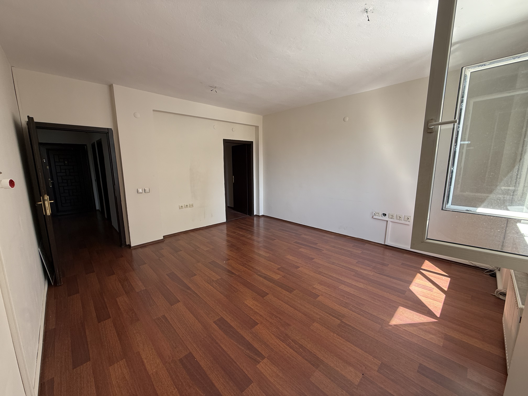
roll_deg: -0.3
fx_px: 214
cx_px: 264
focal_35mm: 14
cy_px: 198
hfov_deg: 102.1
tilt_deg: -8.5
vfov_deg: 85.7
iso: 64
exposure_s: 1/99
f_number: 2.2
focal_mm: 2.22
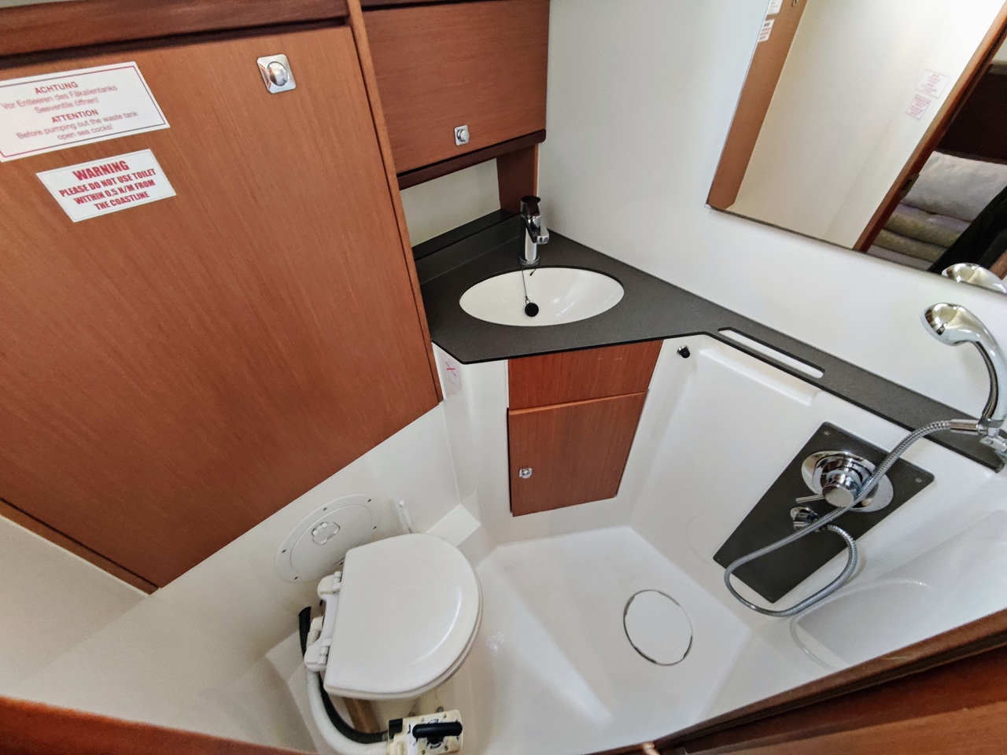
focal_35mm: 14
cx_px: 504
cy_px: 378
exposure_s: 1/16.7
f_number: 2.2
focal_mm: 2.16
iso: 2000
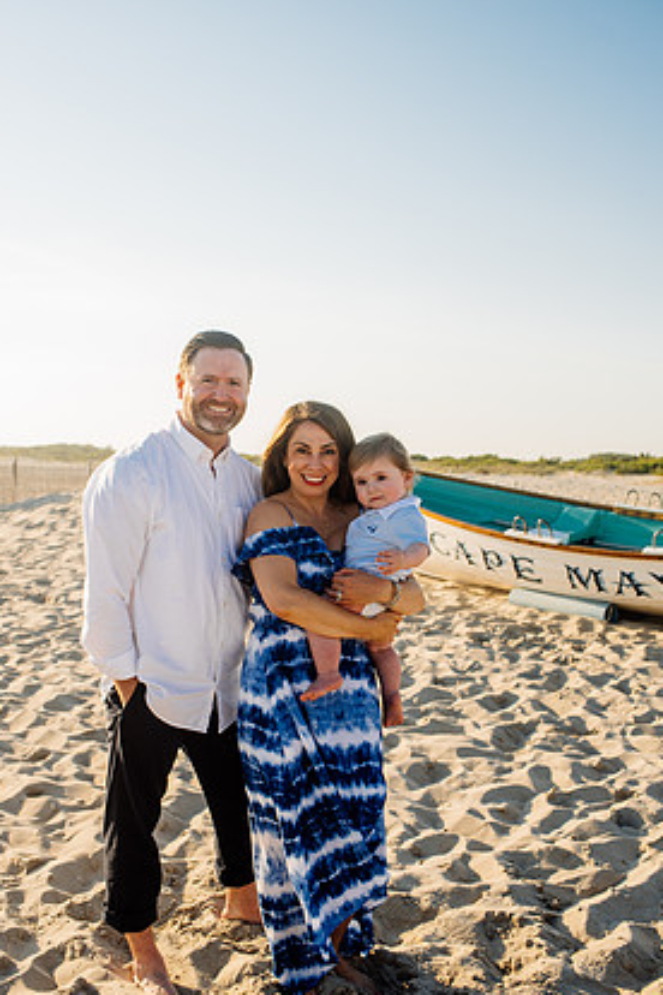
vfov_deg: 50.7
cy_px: 510
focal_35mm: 38
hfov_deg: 35.0
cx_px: 312
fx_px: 1050
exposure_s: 1/800
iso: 160
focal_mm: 35
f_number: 4
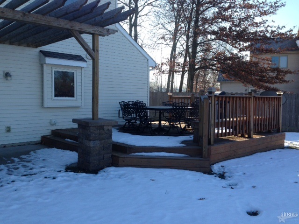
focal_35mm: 33
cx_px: 150
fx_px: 285
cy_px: 112
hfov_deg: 55.4
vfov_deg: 42.9
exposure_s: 1/583
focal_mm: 4.12
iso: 50
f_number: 2.4
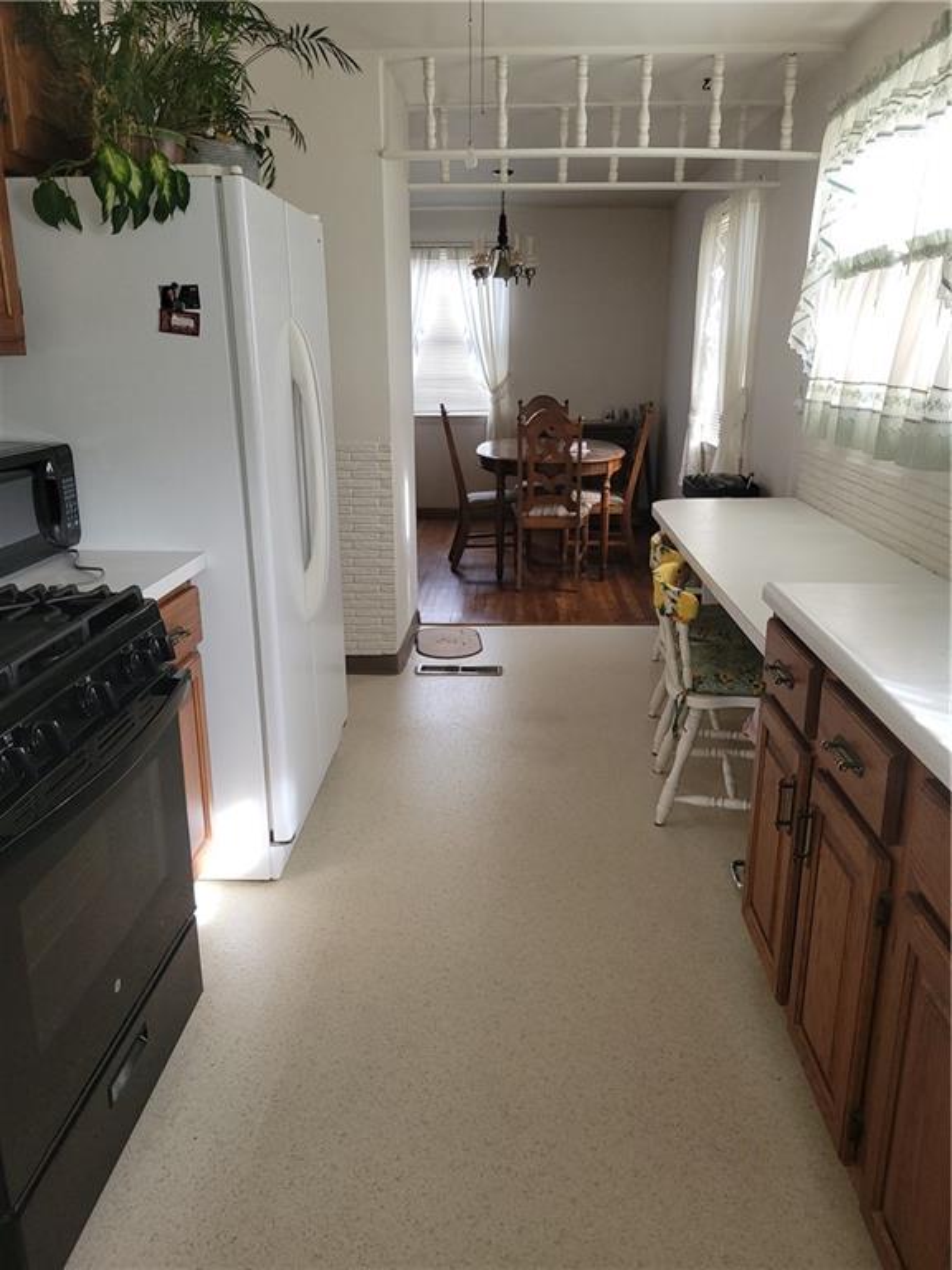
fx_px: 953
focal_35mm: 26
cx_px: 476
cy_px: 635
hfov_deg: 53.1
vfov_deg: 67.3
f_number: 1.8
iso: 125
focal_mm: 5.4
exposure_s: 1/40
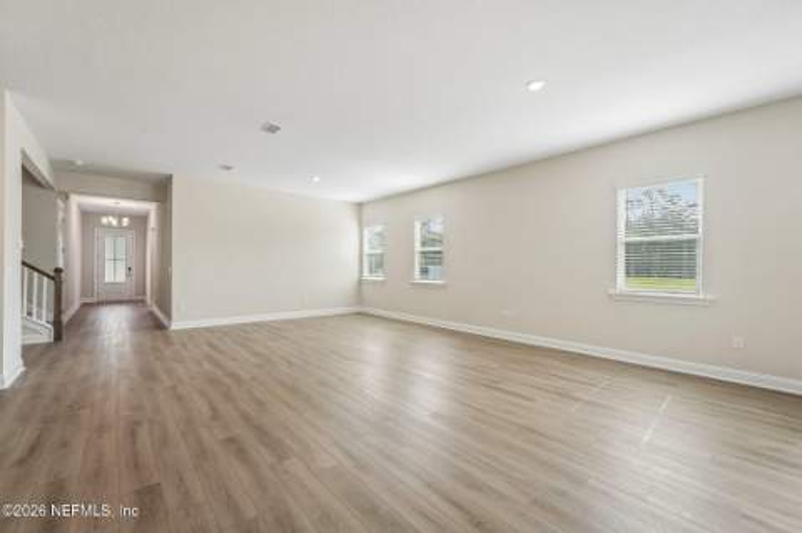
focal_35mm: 15
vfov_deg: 78.3
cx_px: 401
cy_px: 266
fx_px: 327
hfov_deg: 101.6
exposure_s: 1/20
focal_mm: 14.7
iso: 400
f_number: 10
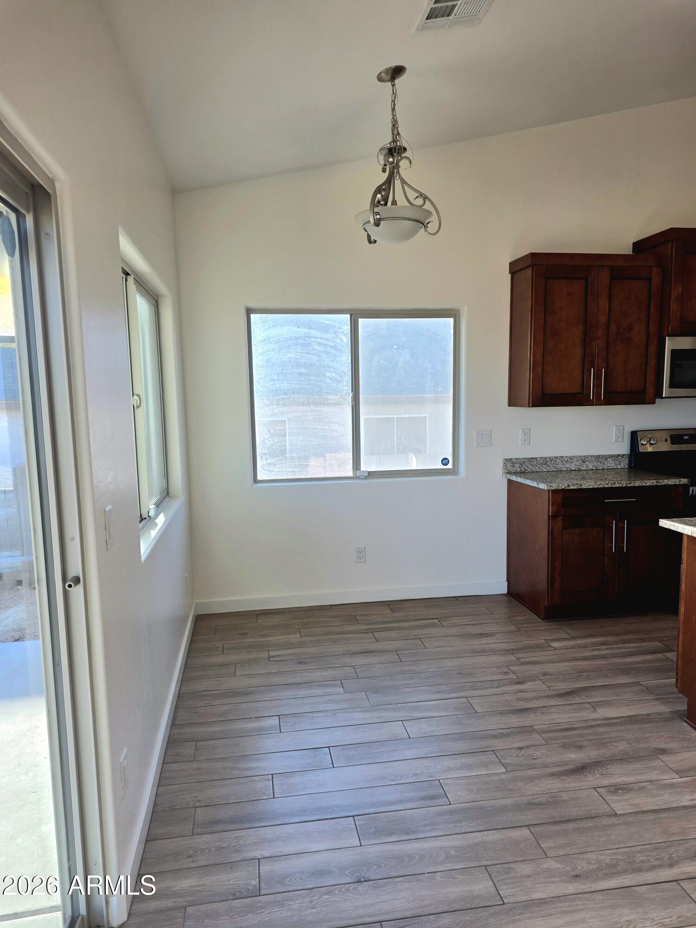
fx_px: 617
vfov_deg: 73.9
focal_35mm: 23
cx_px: 348
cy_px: 464
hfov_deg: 58.9
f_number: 1.7
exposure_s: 1/120
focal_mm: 6.25
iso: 16
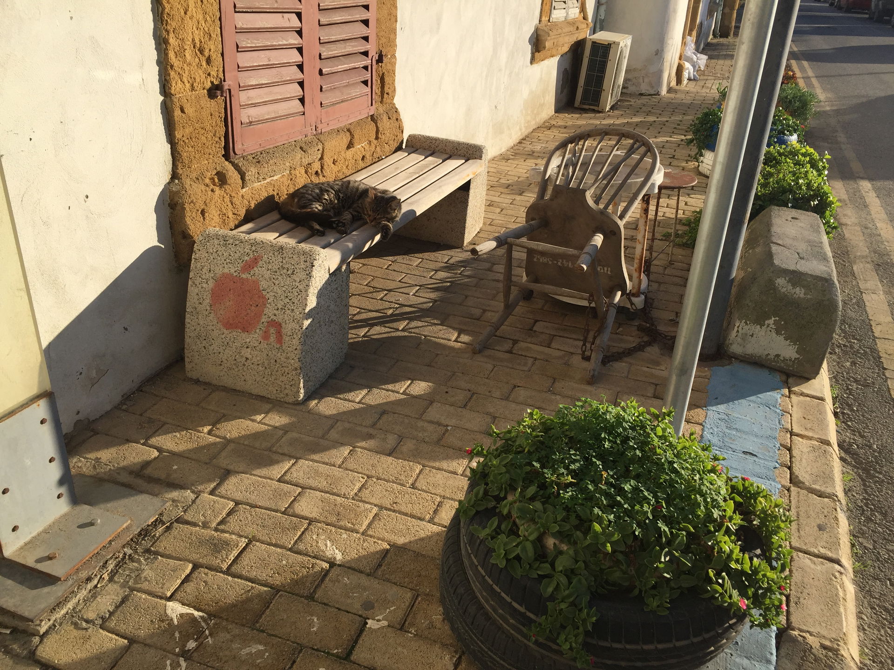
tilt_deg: -26.7
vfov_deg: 48.2
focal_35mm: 29
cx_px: 447
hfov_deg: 61.7
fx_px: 749
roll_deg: -4.4
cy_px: 335
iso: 32
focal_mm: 4.15
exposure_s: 1/1980
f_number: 2.2
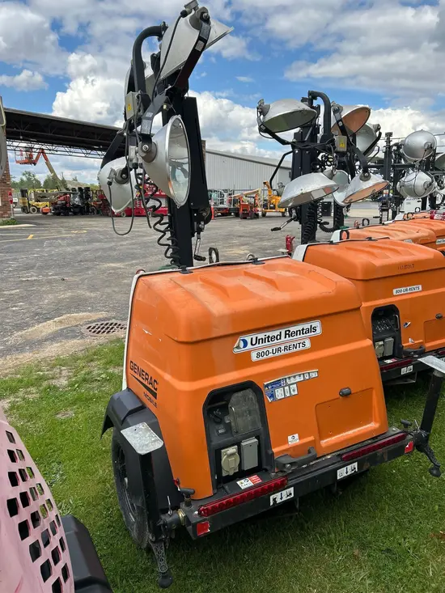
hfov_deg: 53.1
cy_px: 296
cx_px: 222
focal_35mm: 26
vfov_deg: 67.3
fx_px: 446
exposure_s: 1/2165
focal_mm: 5.7
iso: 50
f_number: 1.5
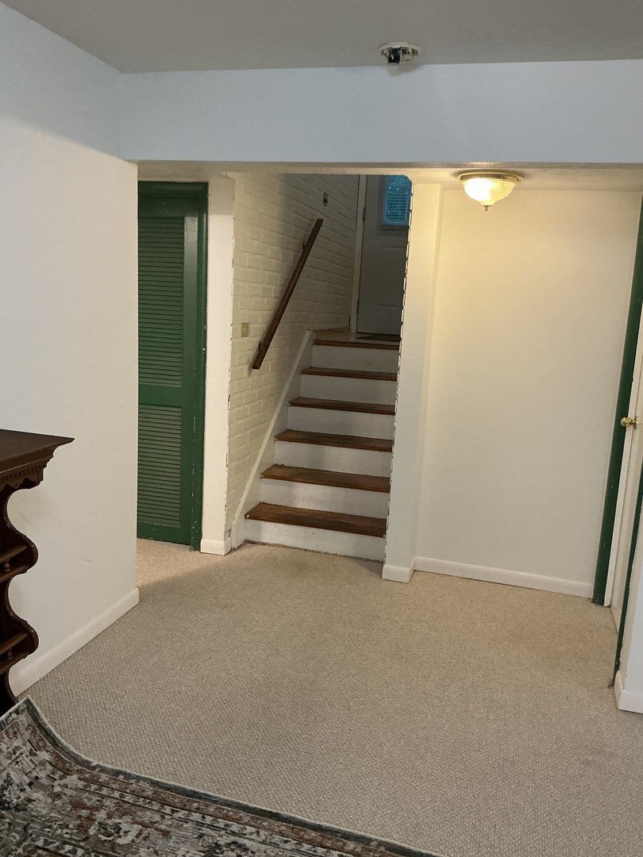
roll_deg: -2.6
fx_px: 718
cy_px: 428
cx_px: 322
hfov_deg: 48.2
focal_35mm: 29
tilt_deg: -10.8
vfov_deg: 61.7
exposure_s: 1/60
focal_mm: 3
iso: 160
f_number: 1.8
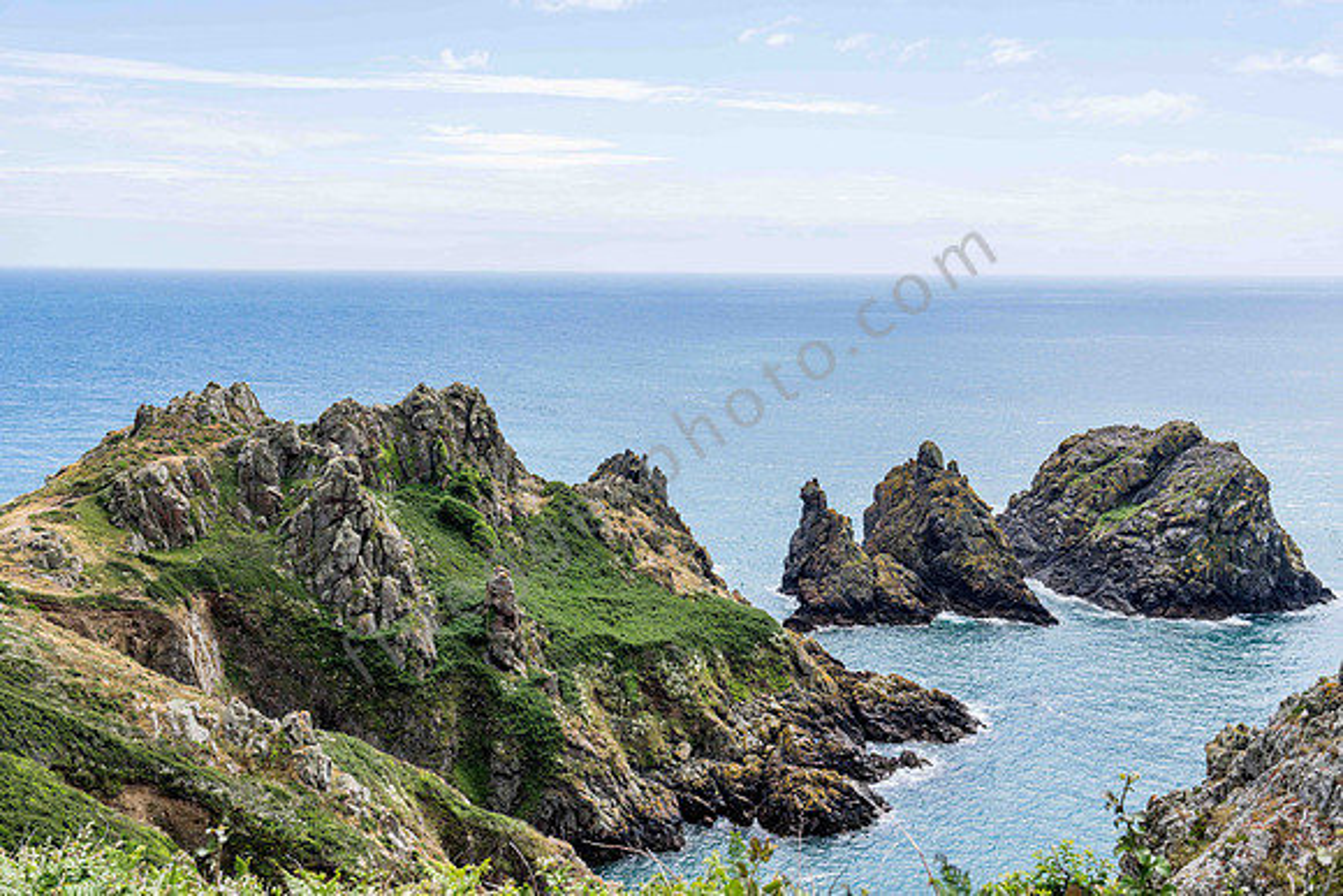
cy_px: 448
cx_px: 672
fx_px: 1493
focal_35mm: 40
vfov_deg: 33.4
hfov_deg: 48.4
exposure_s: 1/400
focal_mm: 40
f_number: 6.3
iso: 160
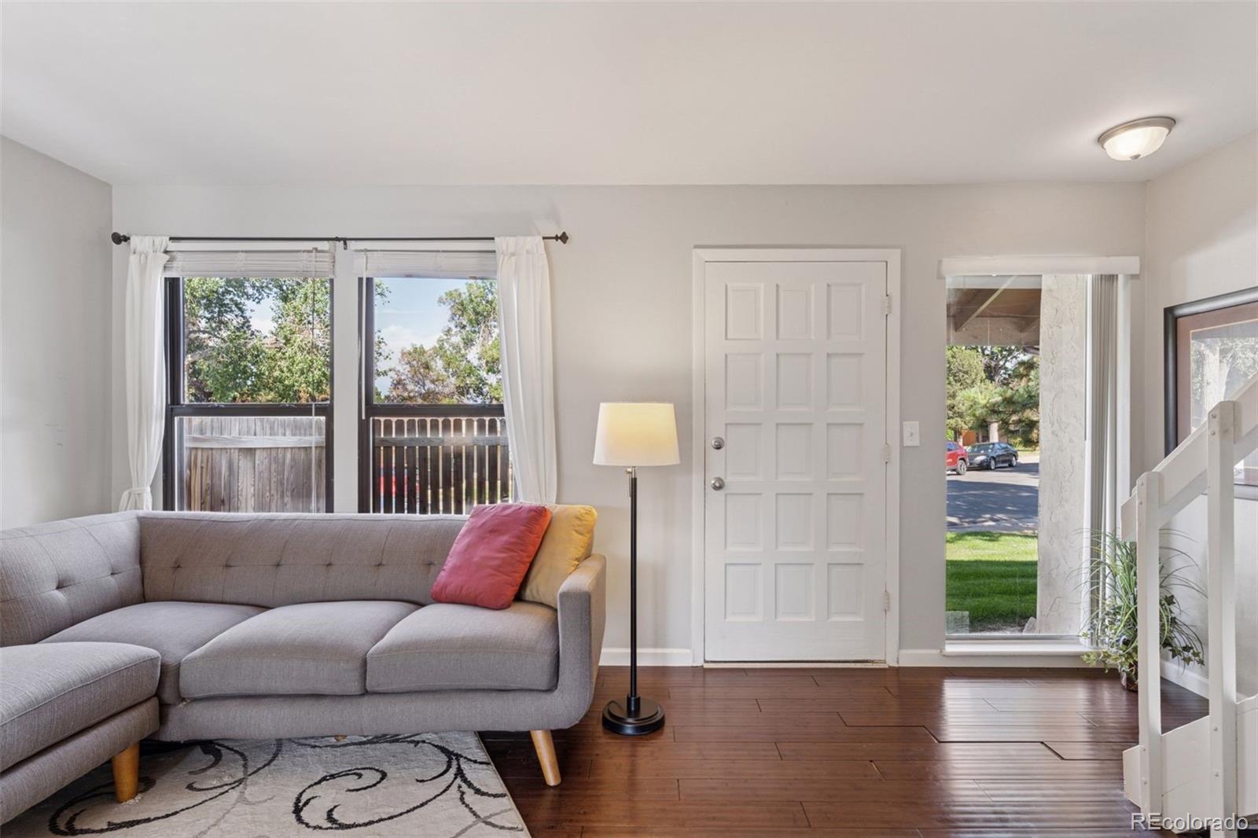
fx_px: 594
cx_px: 629
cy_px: 419
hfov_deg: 93.3
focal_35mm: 17
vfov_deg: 70.4
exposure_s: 1/15
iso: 400
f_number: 9
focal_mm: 17
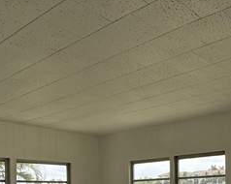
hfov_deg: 38.2
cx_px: 199
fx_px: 314
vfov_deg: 29.7
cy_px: 199
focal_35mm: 46
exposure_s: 1/717
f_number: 2.2
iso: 50
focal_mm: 2.22
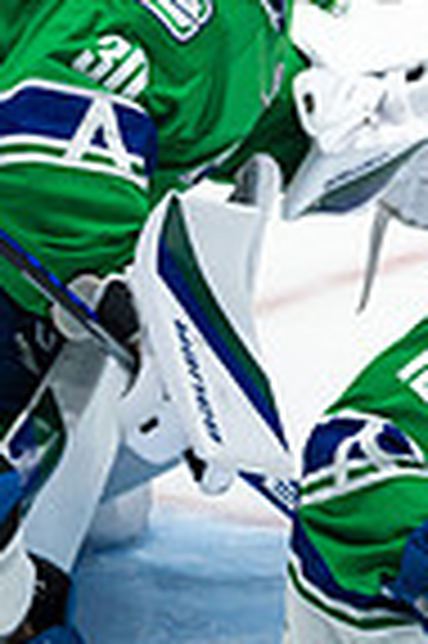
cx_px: 559
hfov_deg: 0.7
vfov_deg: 1.1
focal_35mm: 1887
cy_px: -59
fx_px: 33731
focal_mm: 600
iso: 2000
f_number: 4
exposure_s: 1/800
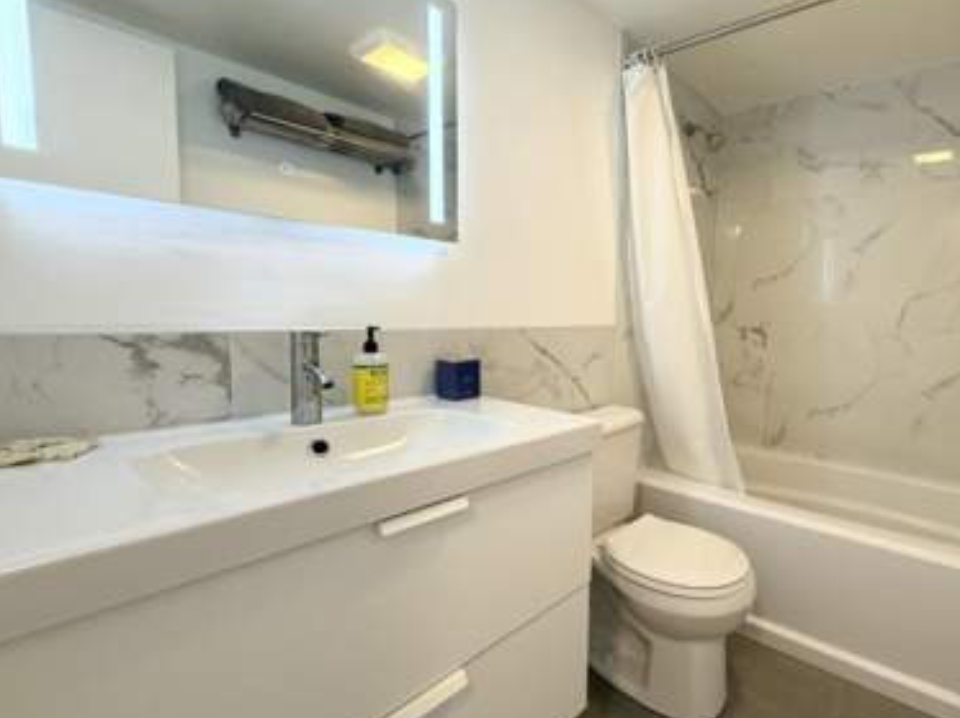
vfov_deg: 71.5
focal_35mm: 18
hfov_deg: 85.7
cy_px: 351
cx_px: 613
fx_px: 499
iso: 200
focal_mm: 2.22
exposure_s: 1/60
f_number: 2.2
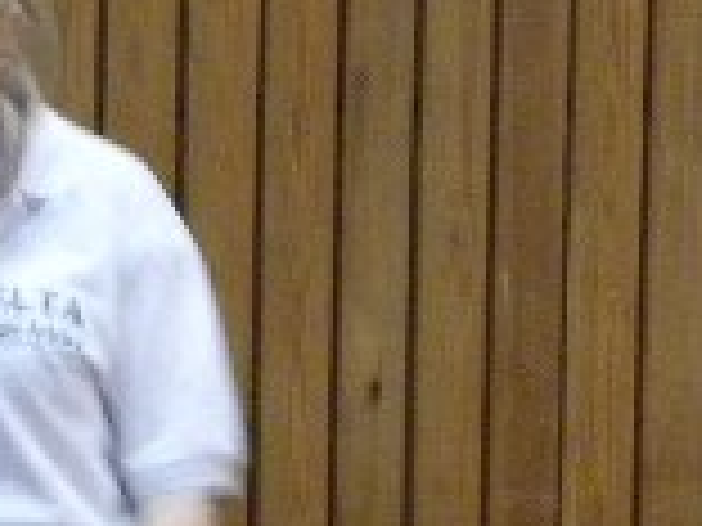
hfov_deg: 4.1
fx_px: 9734
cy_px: 495
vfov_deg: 3.1
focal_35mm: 480
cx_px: -158
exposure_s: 1/14.5
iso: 400
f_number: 4
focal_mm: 20.8
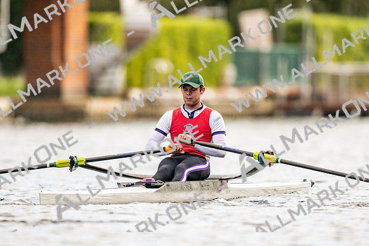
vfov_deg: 1.5
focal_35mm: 900
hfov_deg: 2.3
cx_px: 184
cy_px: 123
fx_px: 9231
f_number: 4
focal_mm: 600
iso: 400
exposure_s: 1/2500
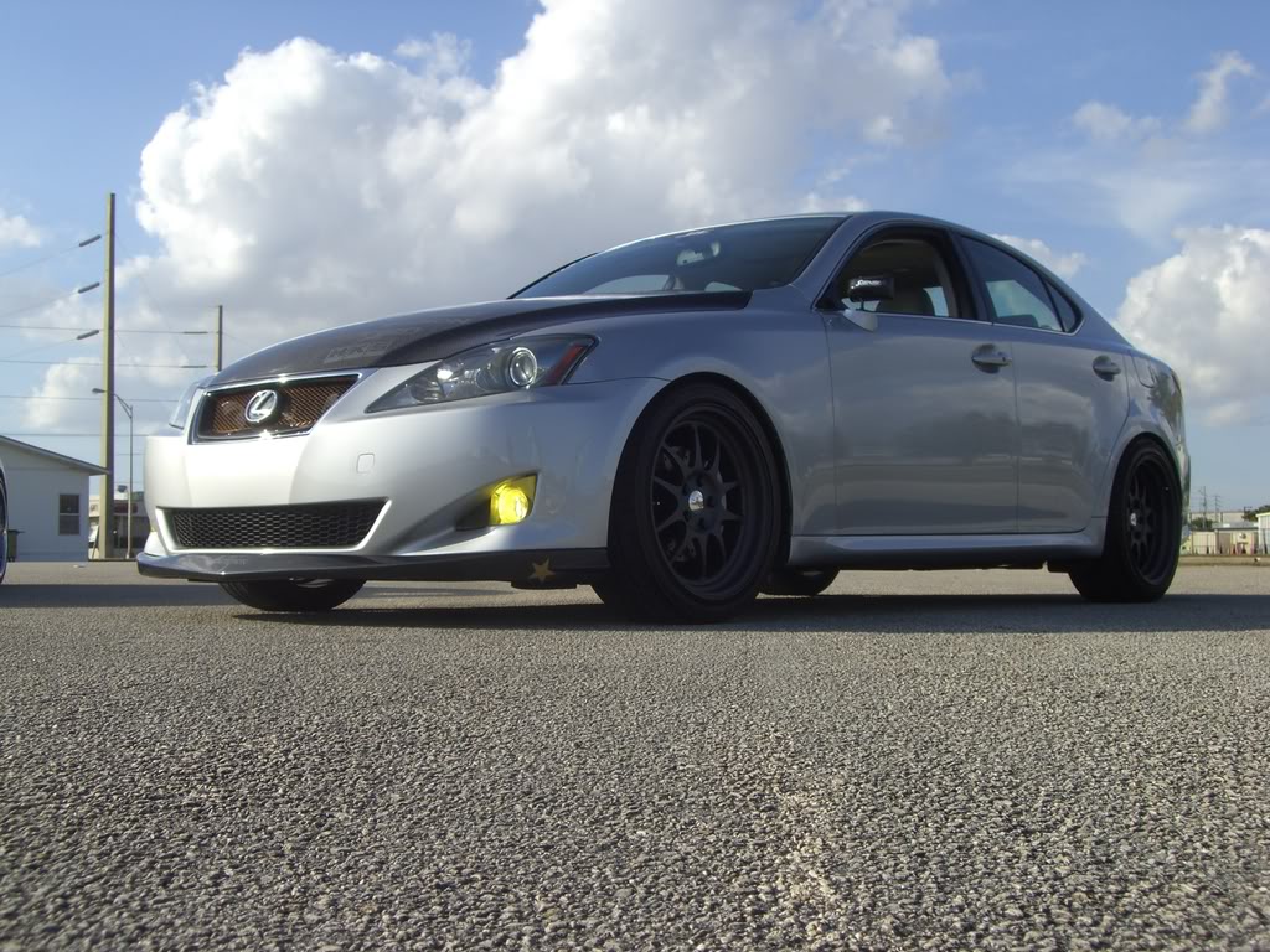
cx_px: 635
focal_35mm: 47
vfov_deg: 30.9
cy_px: 476
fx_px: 1724
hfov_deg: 40.4
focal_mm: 7.6
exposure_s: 1/640
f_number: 4.8
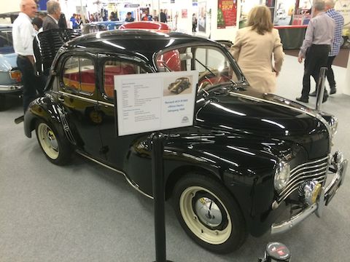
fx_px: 293
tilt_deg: -22.0
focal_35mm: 29
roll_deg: +2.0
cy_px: 131
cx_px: 175
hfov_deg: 61.7
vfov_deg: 48.2
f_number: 2.2
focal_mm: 4.15
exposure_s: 1/33
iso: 250
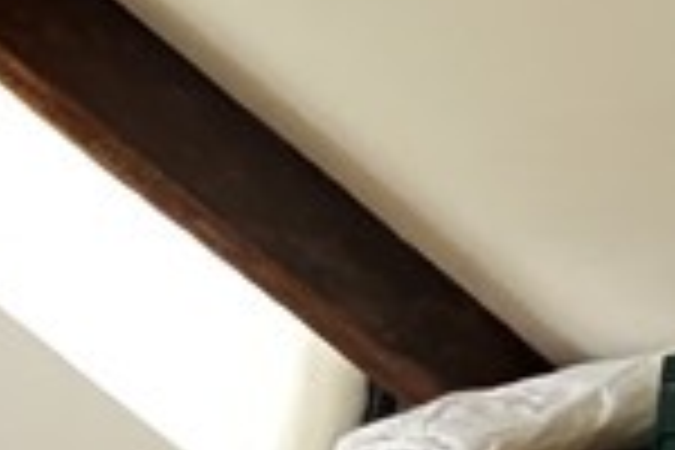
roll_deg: +1.3
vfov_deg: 17.2
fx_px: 1350
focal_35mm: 72
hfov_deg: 15.6
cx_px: -914
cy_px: 657
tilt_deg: -5.7
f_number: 1.8
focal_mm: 1.57
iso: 1000
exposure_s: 1/41
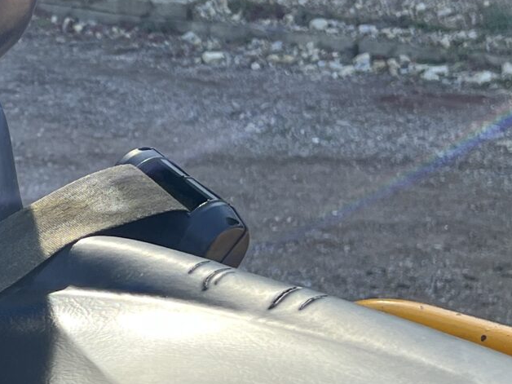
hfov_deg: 18.1
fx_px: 1568
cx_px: -2
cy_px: 159
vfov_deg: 14.0
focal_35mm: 106
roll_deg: -1.2
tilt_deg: -13.0
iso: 50
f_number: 1.5
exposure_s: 1/797
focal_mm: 5.7
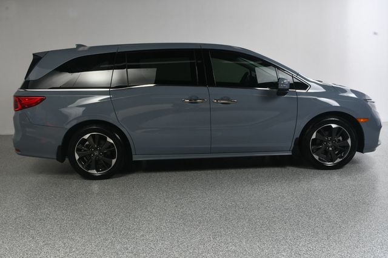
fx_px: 355
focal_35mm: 33
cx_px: 194
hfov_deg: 57.2
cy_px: 129
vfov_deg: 39.9
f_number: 13
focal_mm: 22
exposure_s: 1/160
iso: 100
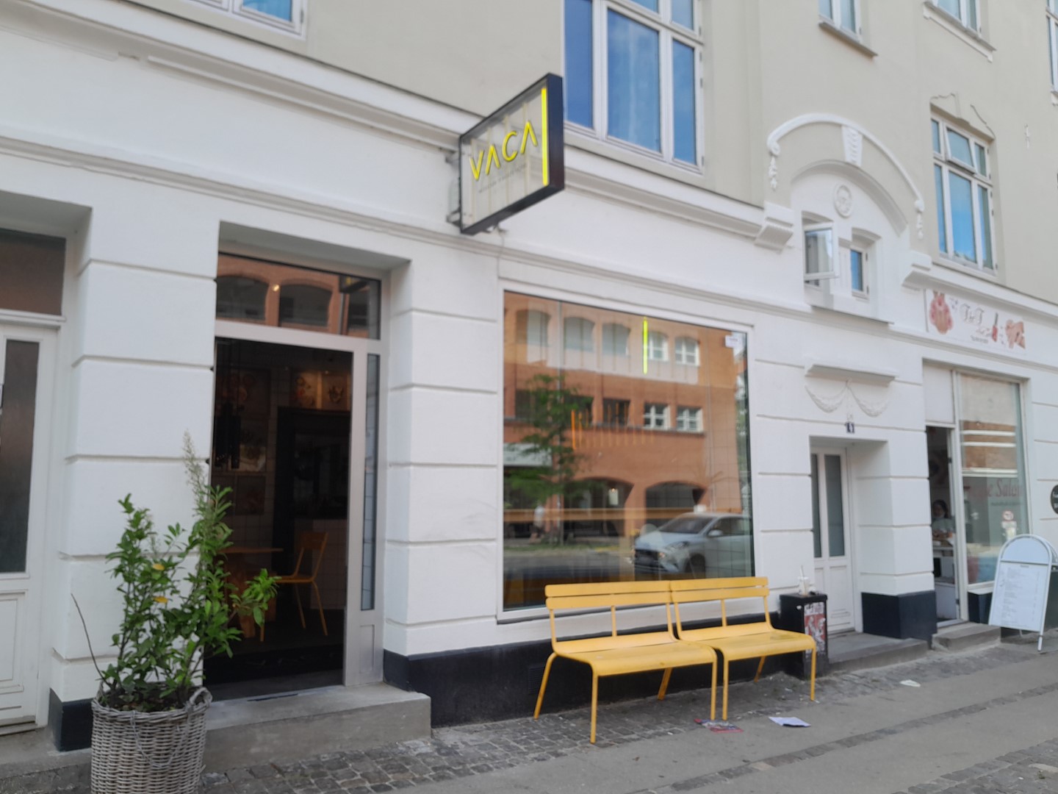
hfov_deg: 67.3
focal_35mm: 26
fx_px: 795
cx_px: 529
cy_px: 397
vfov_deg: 53.1
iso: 40
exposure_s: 1/157
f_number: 1.8
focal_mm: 3.98
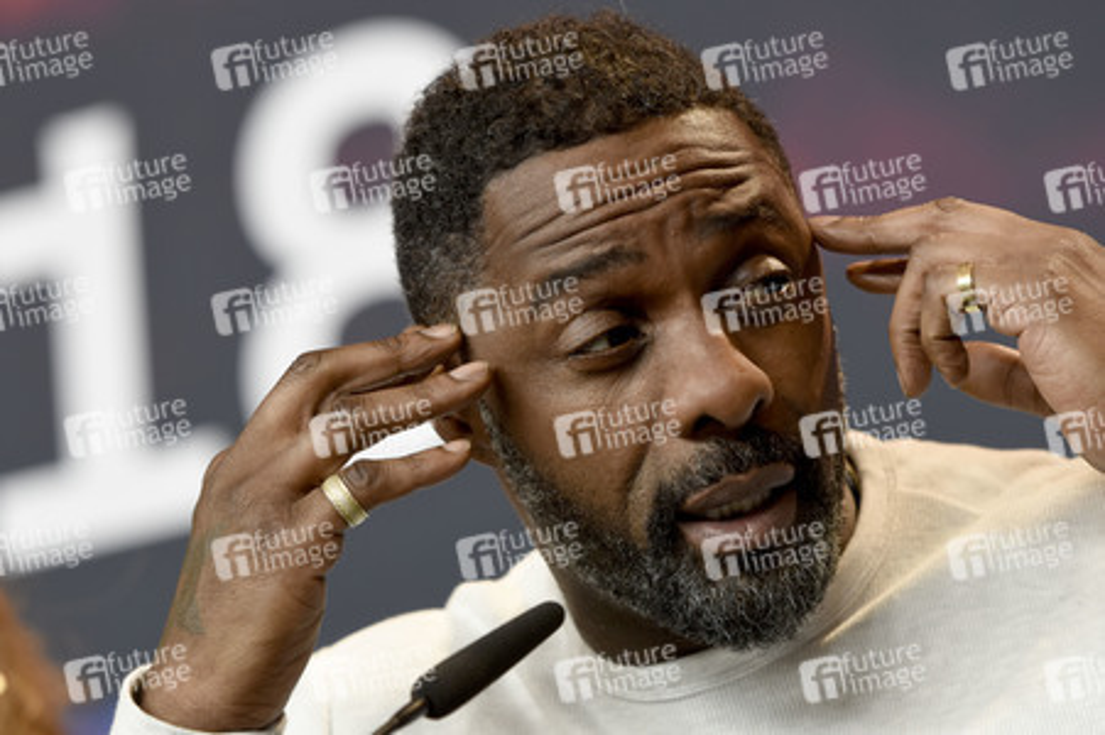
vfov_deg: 6.1
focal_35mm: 225
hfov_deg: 9.2
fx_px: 6901
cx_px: 552
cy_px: 368
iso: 640
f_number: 3.5
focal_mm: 150
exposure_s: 1/250
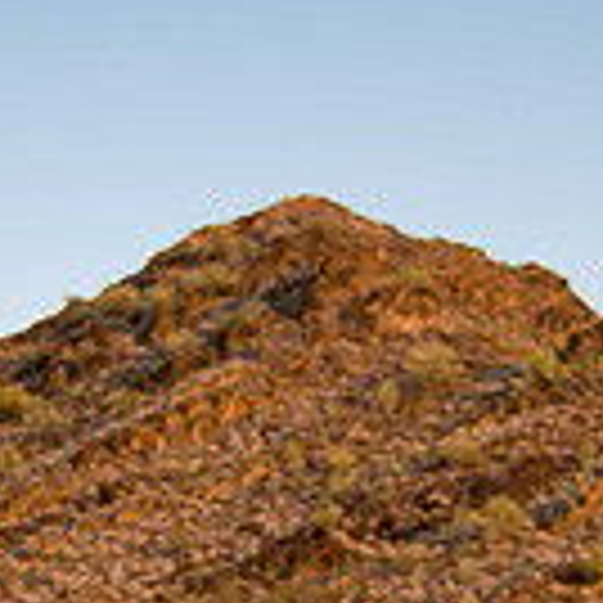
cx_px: 288
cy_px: 842
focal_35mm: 129
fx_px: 2542
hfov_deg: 13.5
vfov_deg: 13.0
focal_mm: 35
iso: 200
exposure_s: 1/200
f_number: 2.8
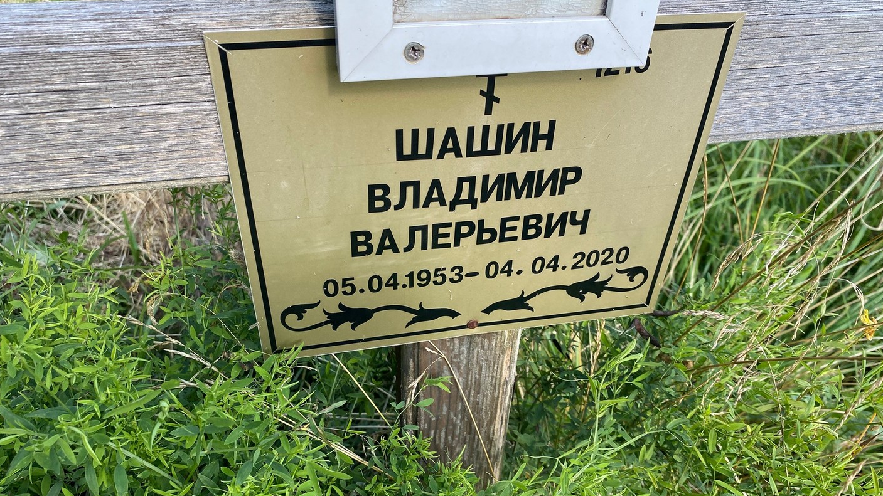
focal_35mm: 29
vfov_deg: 40.0
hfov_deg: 66.1
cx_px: 441
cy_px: 298
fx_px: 679
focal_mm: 4.25
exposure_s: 1/414
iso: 32
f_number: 1.8
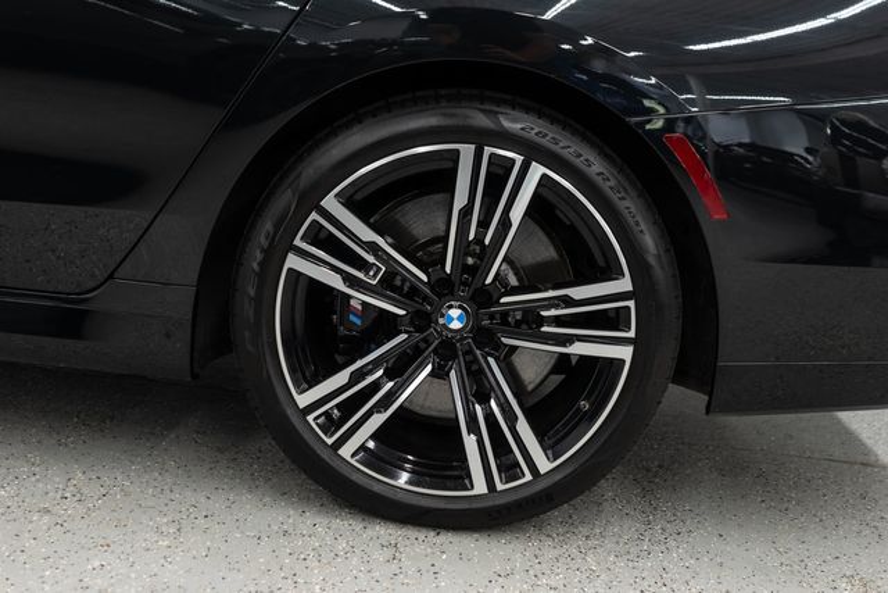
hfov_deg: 46.4
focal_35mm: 42
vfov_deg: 31.9
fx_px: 1036
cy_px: 296
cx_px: 444
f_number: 3.2
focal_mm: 28
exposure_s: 1/40
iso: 250
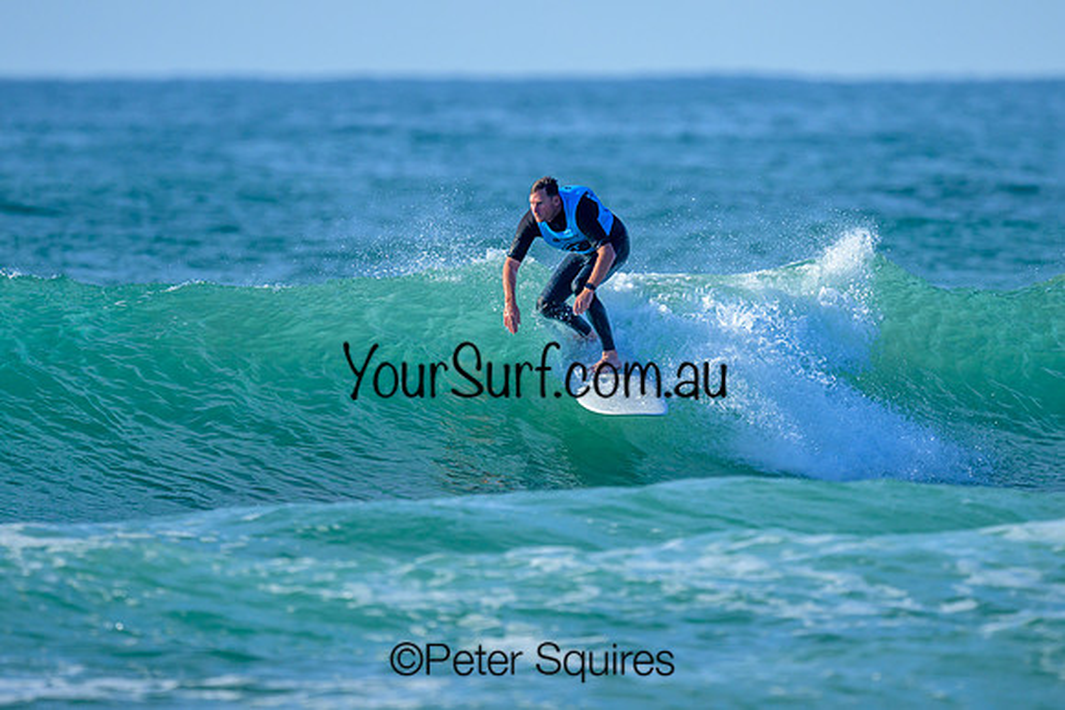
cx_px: 528
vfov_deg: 1.3
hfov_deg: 1.9
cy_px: 307
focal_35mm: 1100
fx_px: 32547
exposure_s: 1/2000
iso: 360
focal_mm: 800
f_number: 6.3
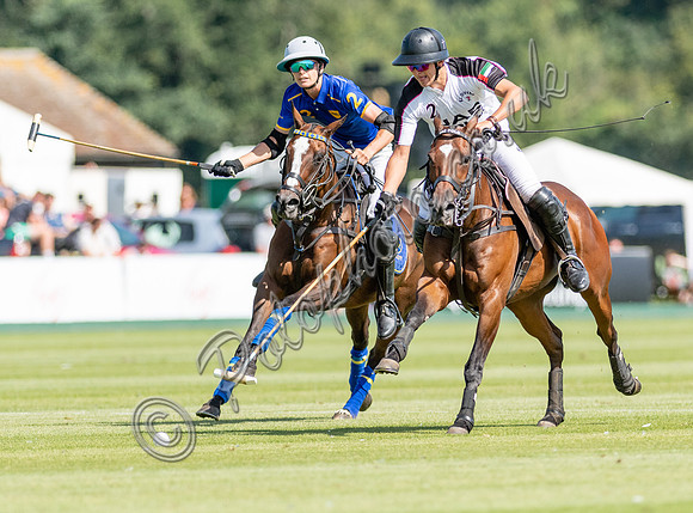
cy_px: 308
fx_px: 11537
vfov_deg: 2.5
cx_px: 461
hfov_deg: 3.4
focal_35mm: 579
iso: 400
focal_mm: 300
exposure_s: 1/8000
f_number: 2.8
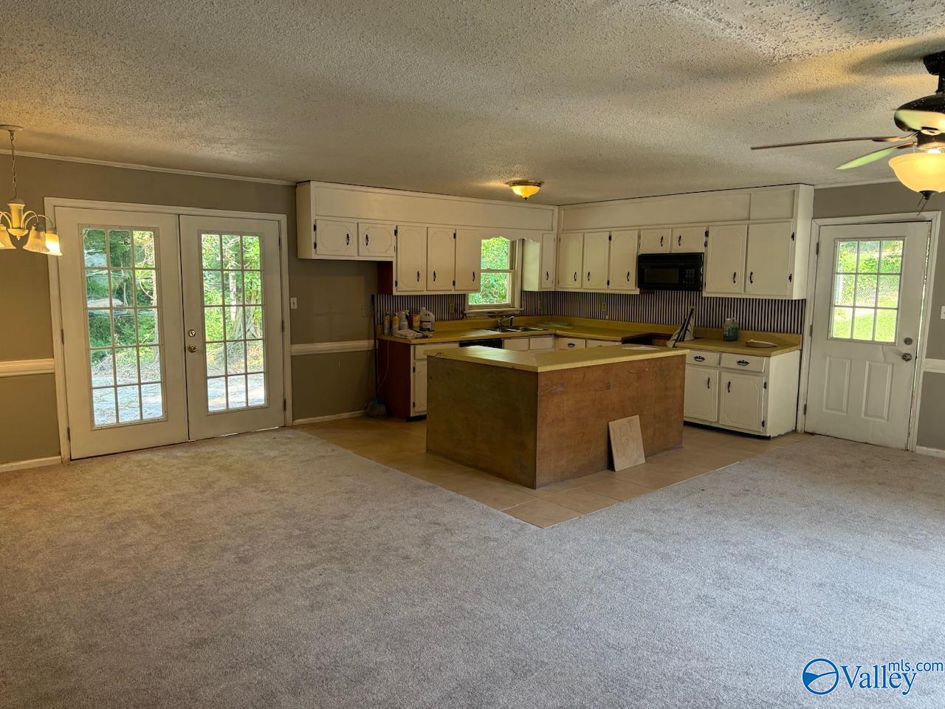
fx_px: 655
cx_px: 472
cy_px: 354
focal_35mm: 24
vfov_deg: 56.8
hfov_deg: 71.6
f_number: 1.78
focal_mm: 6.76
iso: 200
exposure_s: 1/120
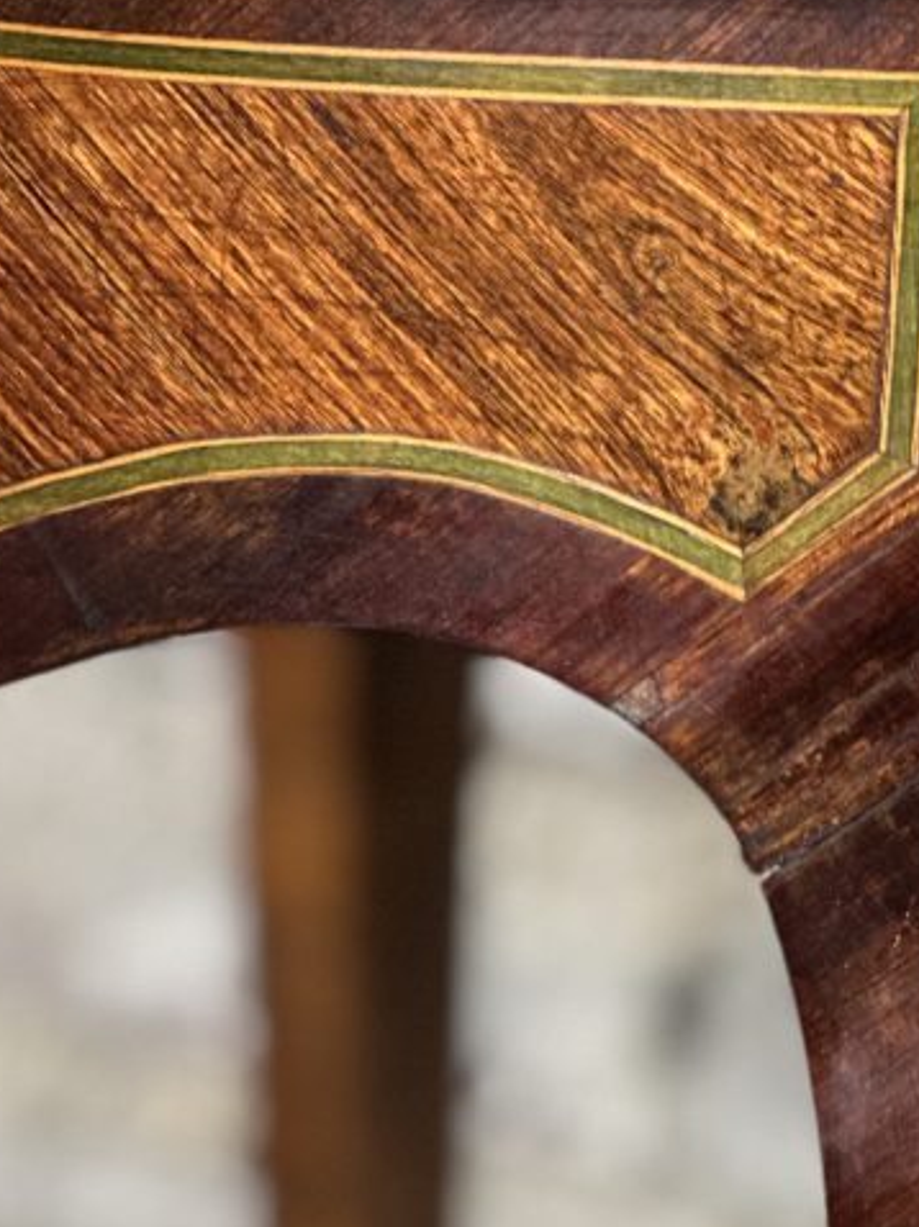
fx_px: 5846
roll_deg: -1.4
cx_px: 742
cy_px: 865
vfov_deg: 12.0
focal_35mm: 165
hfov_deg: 9.0
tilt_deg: -17.7
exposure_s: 1/33
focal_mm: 9
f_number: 2.8
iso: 320
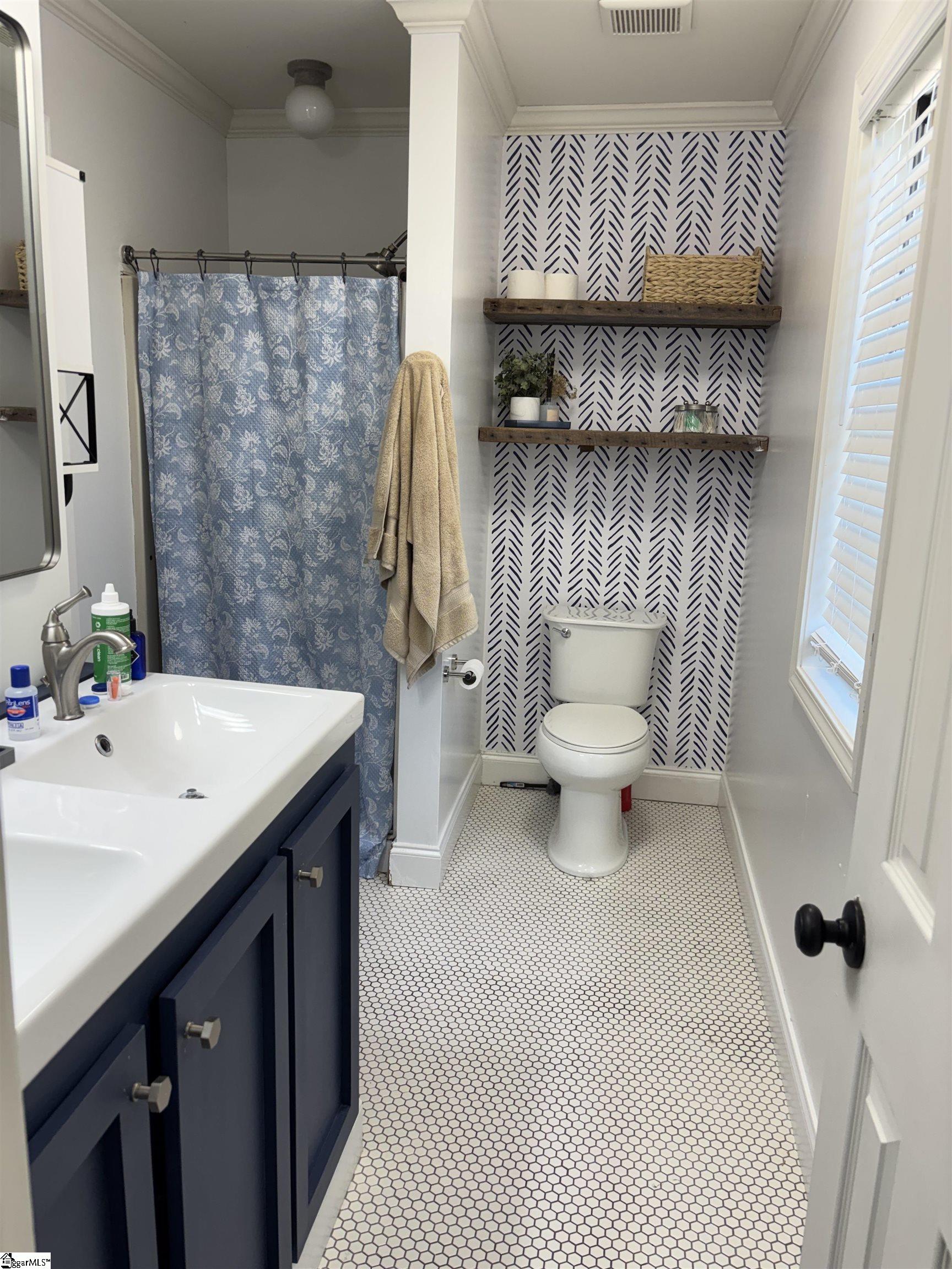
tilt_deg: -11.6
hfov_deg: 53.1
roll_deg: -3.3
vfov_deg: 67.3
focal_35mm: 26
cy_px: 634
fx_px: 953
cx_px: 476
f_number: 1.6
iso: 64
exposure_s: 1/120
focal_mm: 5.96
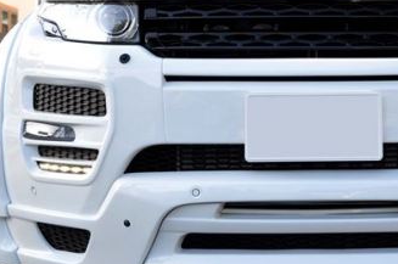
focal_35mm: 86
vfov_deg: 15.8
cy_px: 86
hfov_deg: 23.4
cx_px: 305
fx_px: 949
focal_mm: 32
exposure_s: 1/320
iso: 500
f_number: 5.6
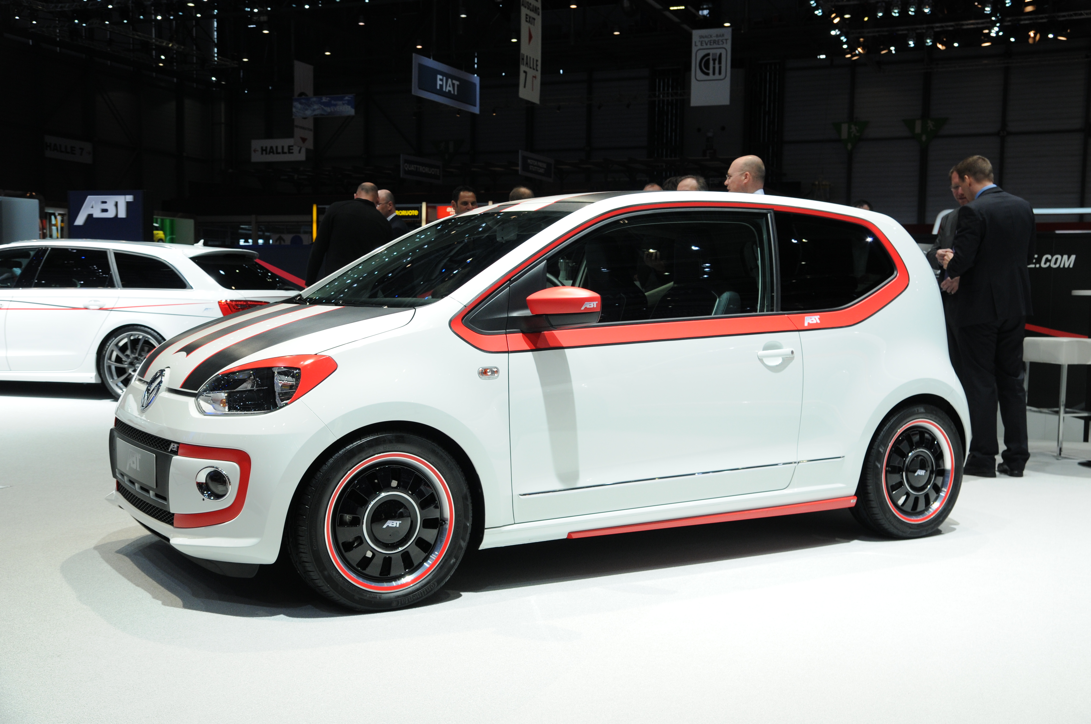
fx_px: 1180
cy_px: 362
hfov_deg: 49.6
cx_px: 546
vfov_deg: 34.1
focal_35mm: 39
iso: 400
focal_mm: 26
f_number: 6.7
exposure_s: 1/180
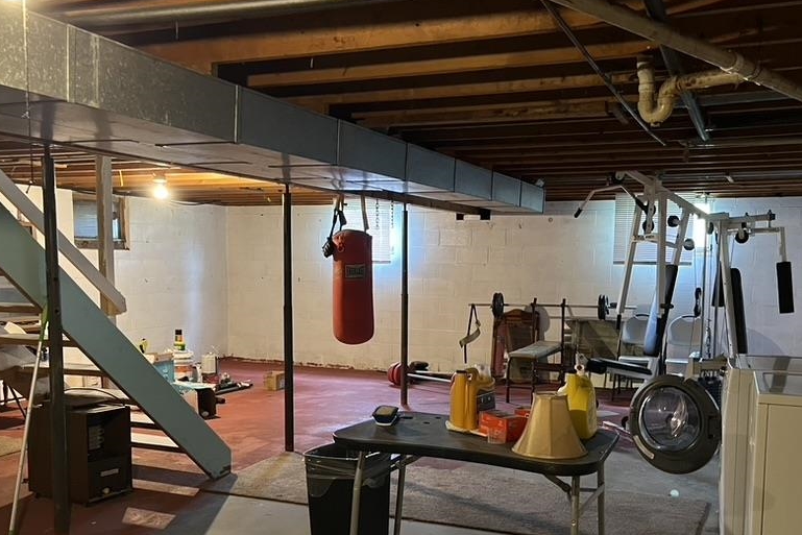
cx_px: 405
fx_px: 802
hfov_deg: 53.1
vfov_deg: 36.7
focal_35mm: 36
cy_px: 336
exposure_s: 1/30
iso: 500
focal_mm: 5.1
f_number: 1.6
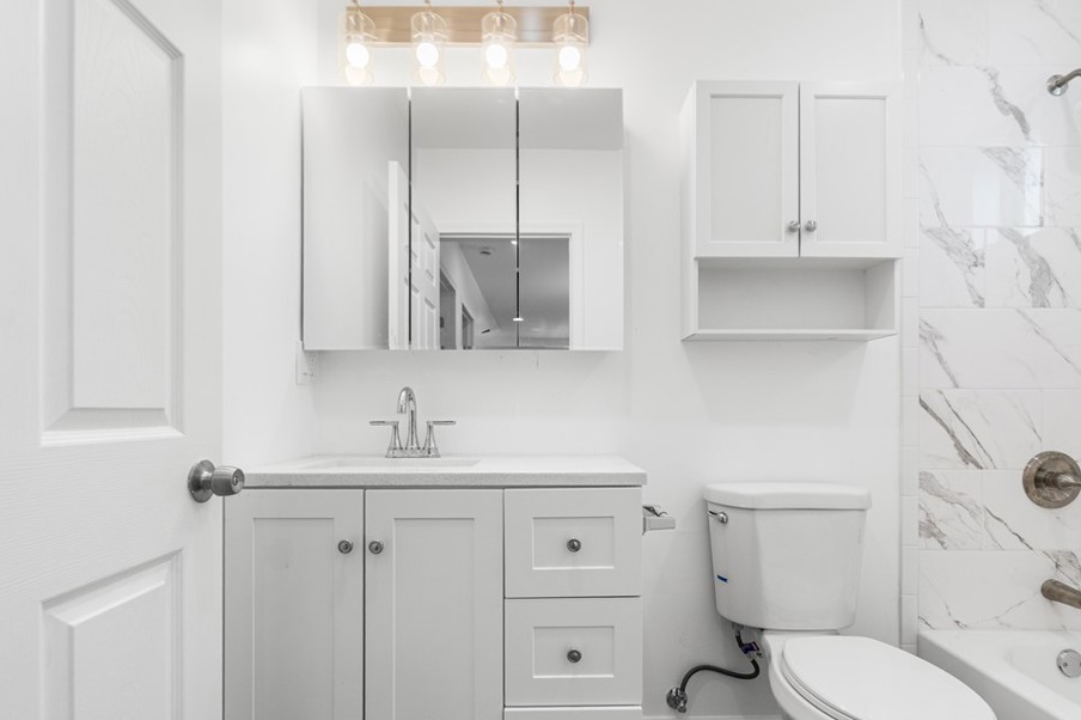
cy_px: 390
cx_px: 566
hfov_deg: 93.2
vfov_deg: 70.3
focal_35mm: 17
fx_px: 510
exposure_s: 1/25
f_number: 7.1
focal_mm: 10
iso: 320
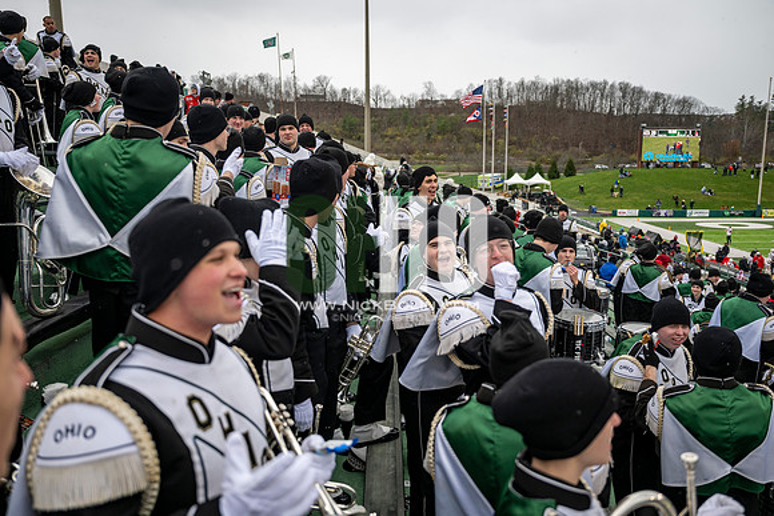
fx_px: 613
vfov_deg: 45.7
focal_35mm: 28
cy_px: 258
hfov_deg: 64.5
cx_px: 387
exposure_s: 1/500
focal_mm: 28.5
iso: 160
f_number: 2.8
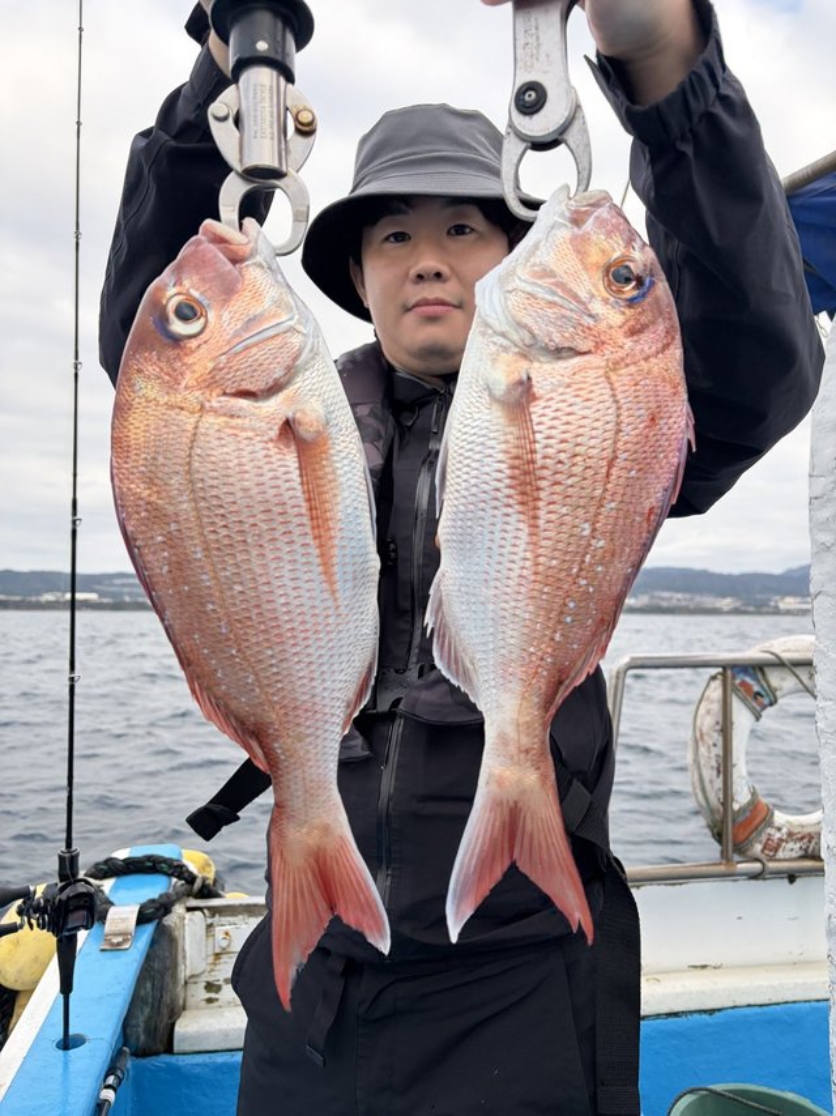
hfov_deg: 53.0
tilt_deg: +5.7
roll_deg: +0.8
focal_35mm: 26
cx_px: 418
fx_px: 838
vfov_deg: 67.3
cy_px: 558
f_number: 1.6
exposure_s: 1/647
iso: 64
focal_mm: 5.96
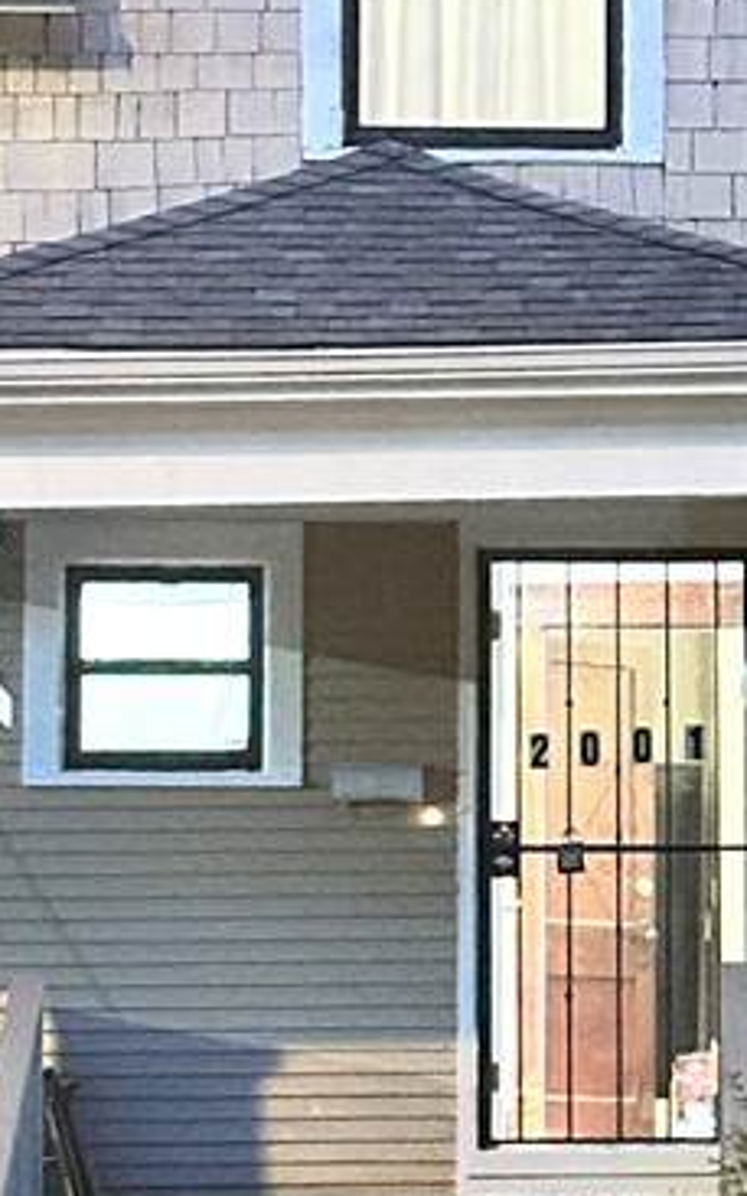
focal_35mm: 142
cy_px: 240
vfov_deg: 14.6
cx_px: 1034
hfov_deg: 9.0
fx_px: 4631
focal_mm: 6.86
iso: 1250
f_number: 1.78
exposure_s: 1/15
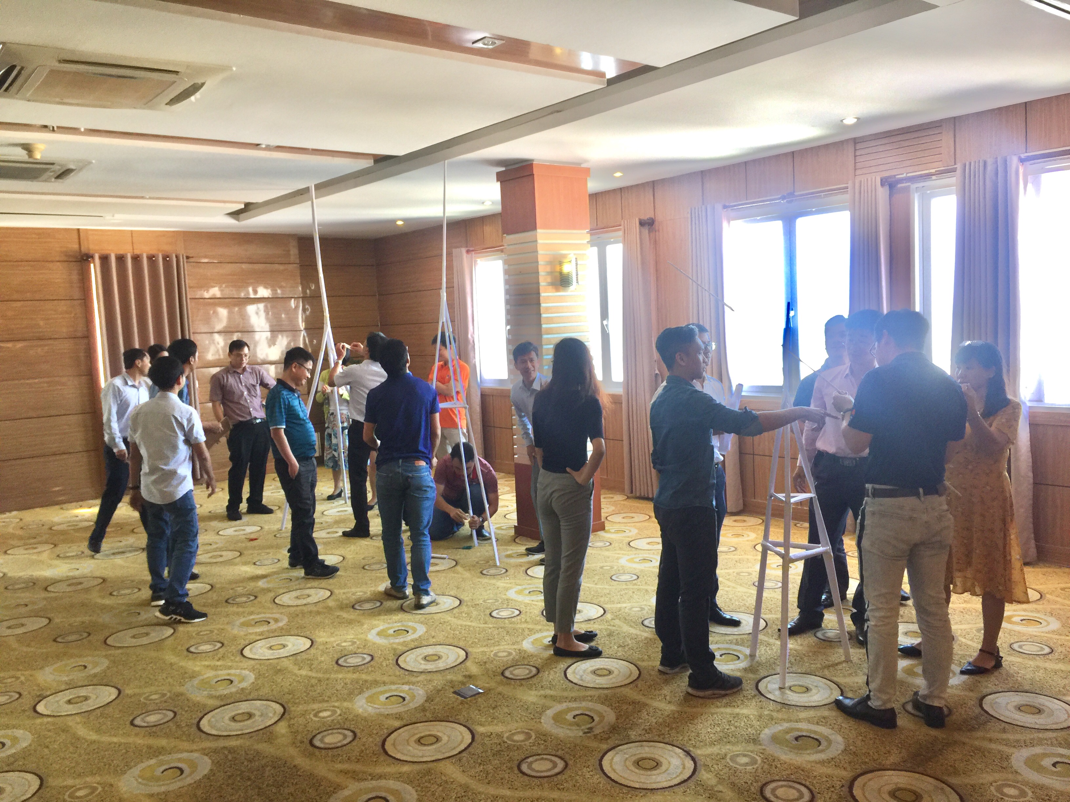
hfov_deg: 61.7
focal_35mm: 29
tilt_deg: -4.6
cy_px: 401
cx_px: 535
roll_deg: +1.4
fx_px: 896
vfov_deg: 48.2
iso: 32
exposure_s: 1/33
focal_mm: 4.15
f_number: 2.2
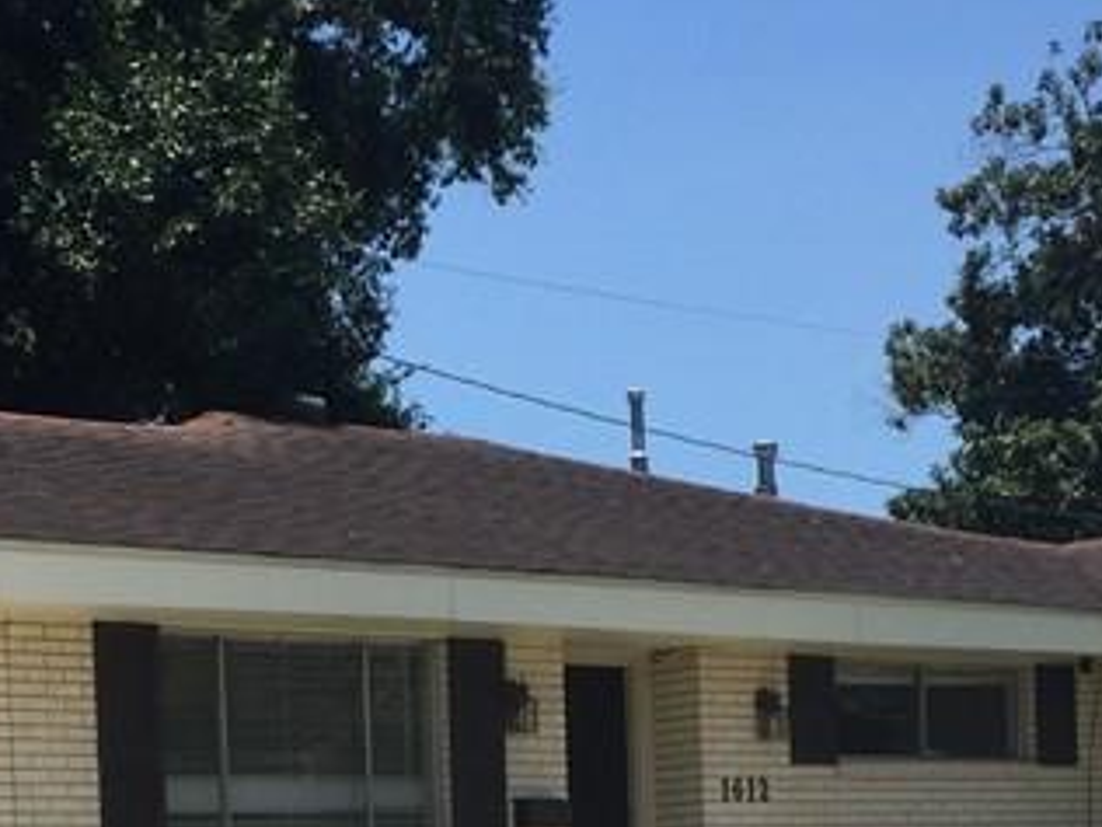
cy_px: 1110
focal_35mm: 94
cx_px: 516
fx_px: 2992
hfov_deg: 20.9
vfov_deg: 14.9
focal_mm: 4.15
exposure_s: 1/3049
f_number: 2.2
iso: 32
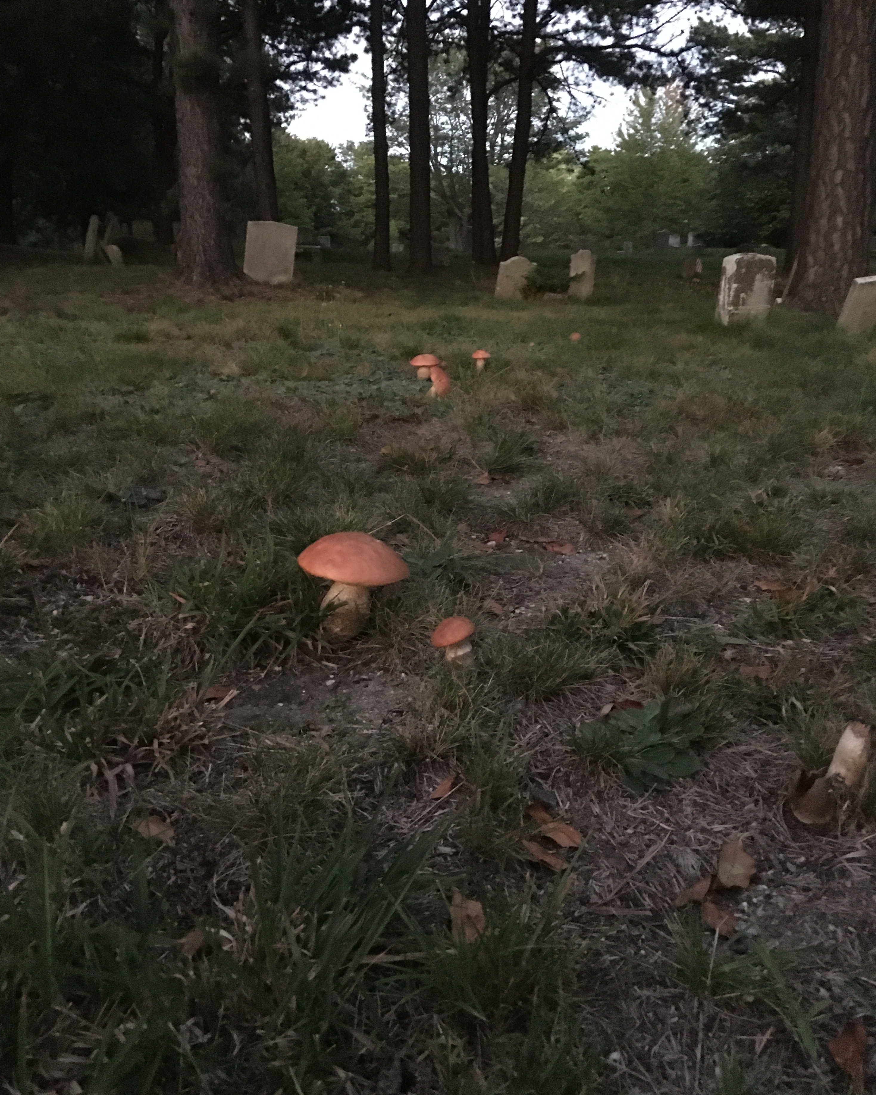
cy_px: 529
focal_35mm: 31
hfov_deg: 47.1
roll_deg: +2.1
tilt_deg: -11.0
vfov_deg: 57.2
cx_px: 436
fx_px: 1005
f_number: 2.2
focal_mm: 4.15
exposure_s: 1/15
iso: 1000
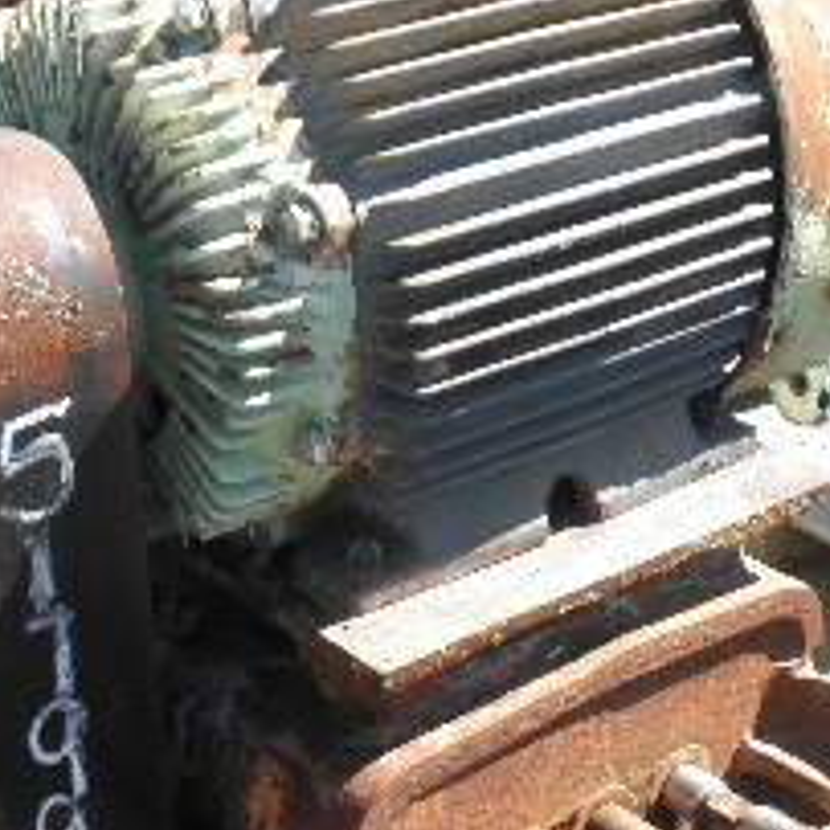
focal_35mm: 78
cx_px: 572
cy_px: 744
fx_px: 2116
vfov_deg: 21.7
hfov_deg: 22.1
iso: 64
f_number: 3
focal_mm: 5
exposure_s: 1/200
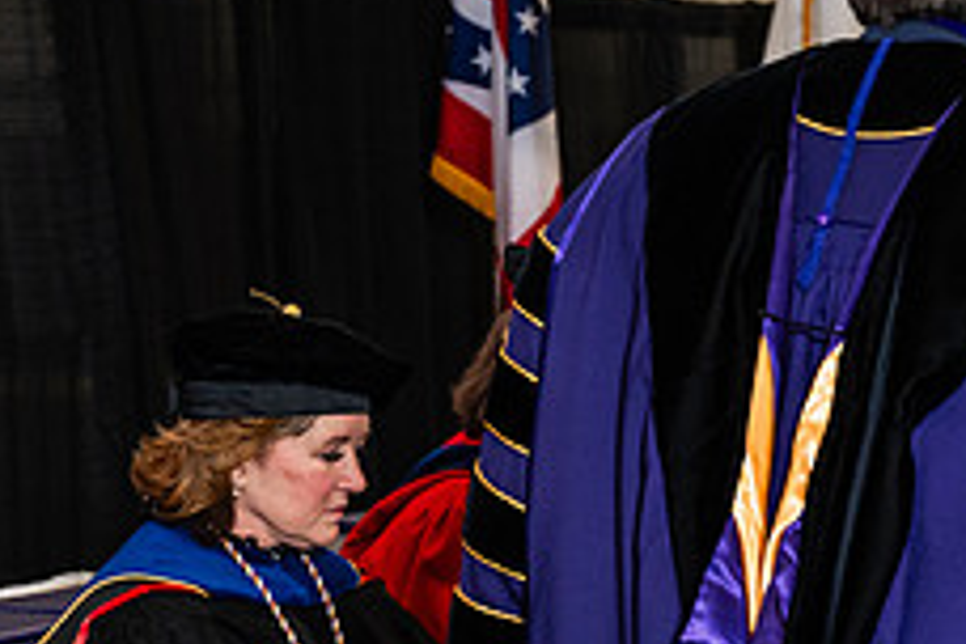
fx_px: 4776
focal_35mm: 178
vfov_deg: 7.7
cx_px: 1208
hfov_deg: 11.3
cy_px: 485
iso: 1250
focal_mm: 70
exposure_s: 1/200
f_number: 4.5
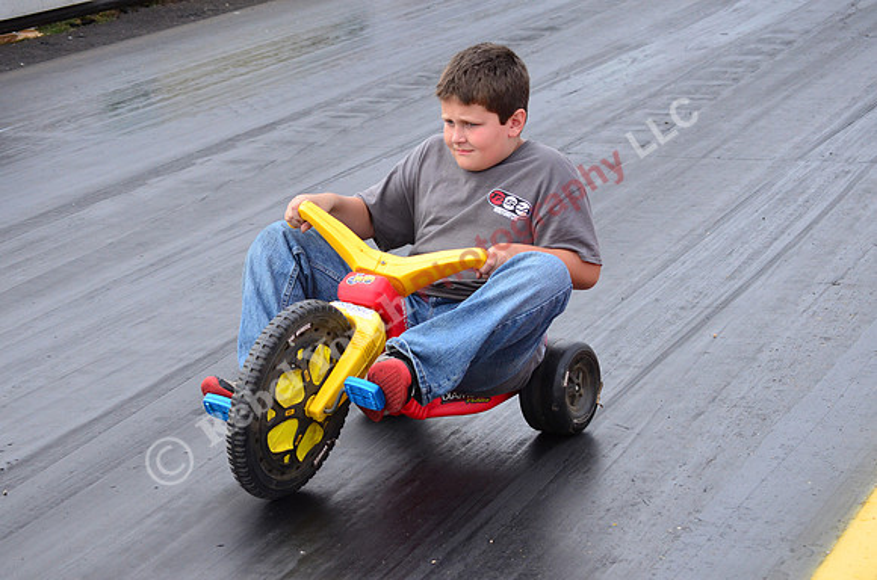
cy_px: 290
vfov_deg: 13.4
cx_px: 438
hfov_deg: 20.1
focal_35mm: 102
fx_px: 2479
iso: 1000
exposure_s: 1/800
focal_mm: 68
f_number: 7.1
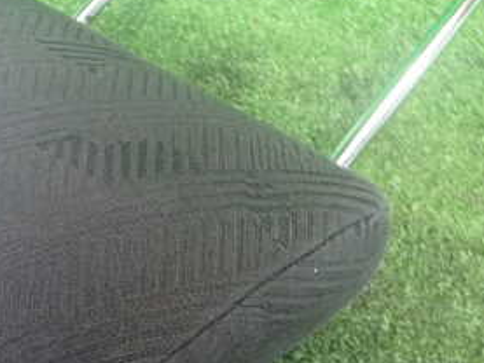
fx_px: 909
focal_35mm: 65
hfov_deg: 29.3
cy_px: 185
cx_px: 112
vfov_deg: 22.6
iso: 500
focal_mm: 5.4
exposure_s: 1/30
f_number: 2.3
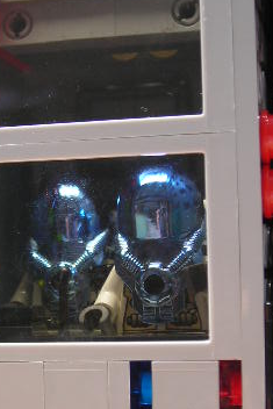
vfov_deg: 19.6
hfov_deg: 13.2
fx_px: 1182
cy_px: 264
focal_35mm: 104
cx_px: 85
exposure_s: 1/14.3
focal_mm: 9.1
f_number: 3.6
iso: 50
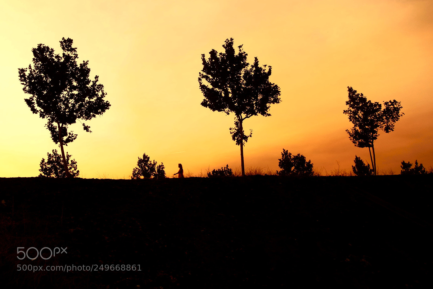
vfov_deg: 43.6
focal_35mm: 30
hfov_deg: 61.9
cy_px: 144
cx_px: 216
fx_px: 361
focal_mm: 20
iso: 100
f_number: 10
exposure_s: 1/80
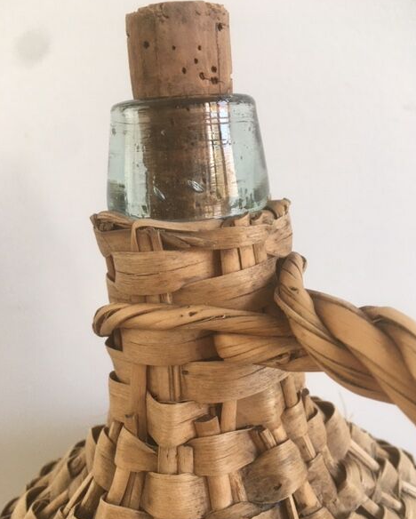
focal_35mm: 31
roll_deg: +4.2
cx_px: 210
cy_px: 273
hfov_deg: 47.2
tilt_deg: -17.2
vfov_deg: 57.1
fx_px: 477
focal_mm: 4.15
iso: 64
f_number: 2.2
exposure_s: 1/33
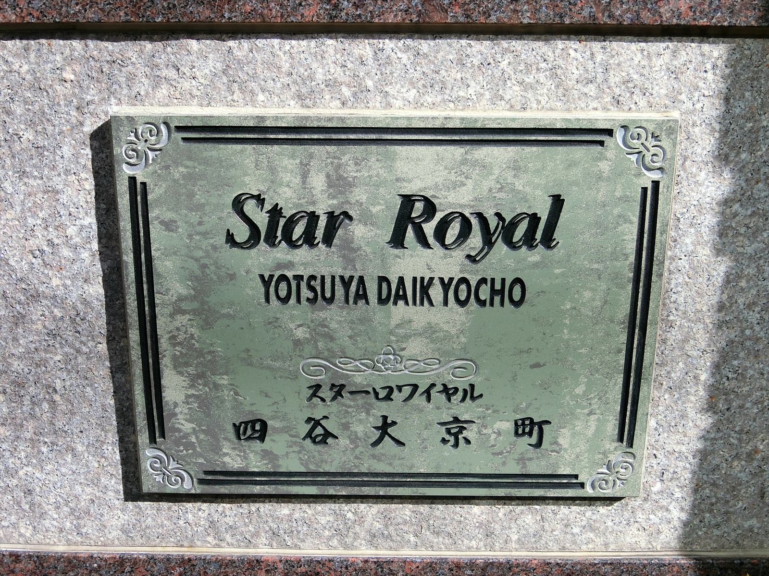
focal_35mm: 38
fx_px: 844
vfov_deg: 37.7
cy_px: 288
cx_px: 384
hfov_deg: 49.0
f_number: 3.7
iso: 80
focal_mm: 8.1
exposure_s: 1/640
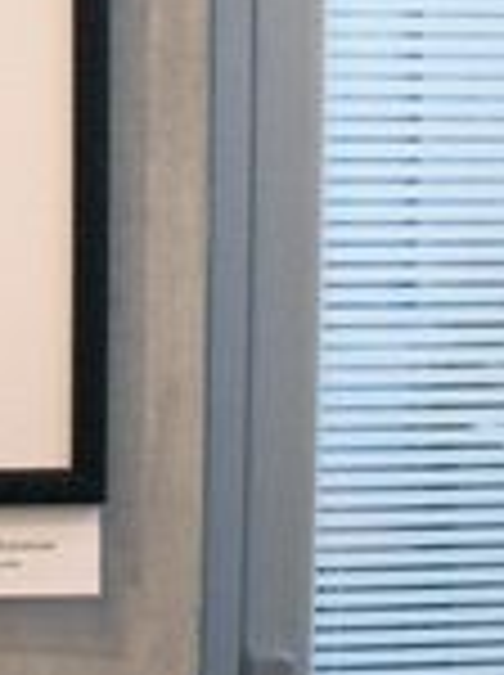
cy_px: 207
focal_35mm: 109
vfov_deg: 18.0
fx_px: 2122
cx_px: -194
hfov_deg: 13.0
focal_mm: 5.8
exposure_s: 1/40
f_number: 2.6
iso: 320
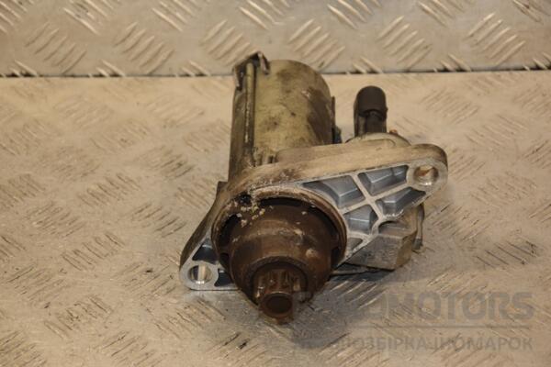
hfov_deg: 19.5
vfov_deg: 13.0
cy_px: 184
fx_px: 1607
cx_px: 276
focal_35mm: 105
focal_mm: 70
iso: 800
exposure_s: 1/160
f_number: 5.3
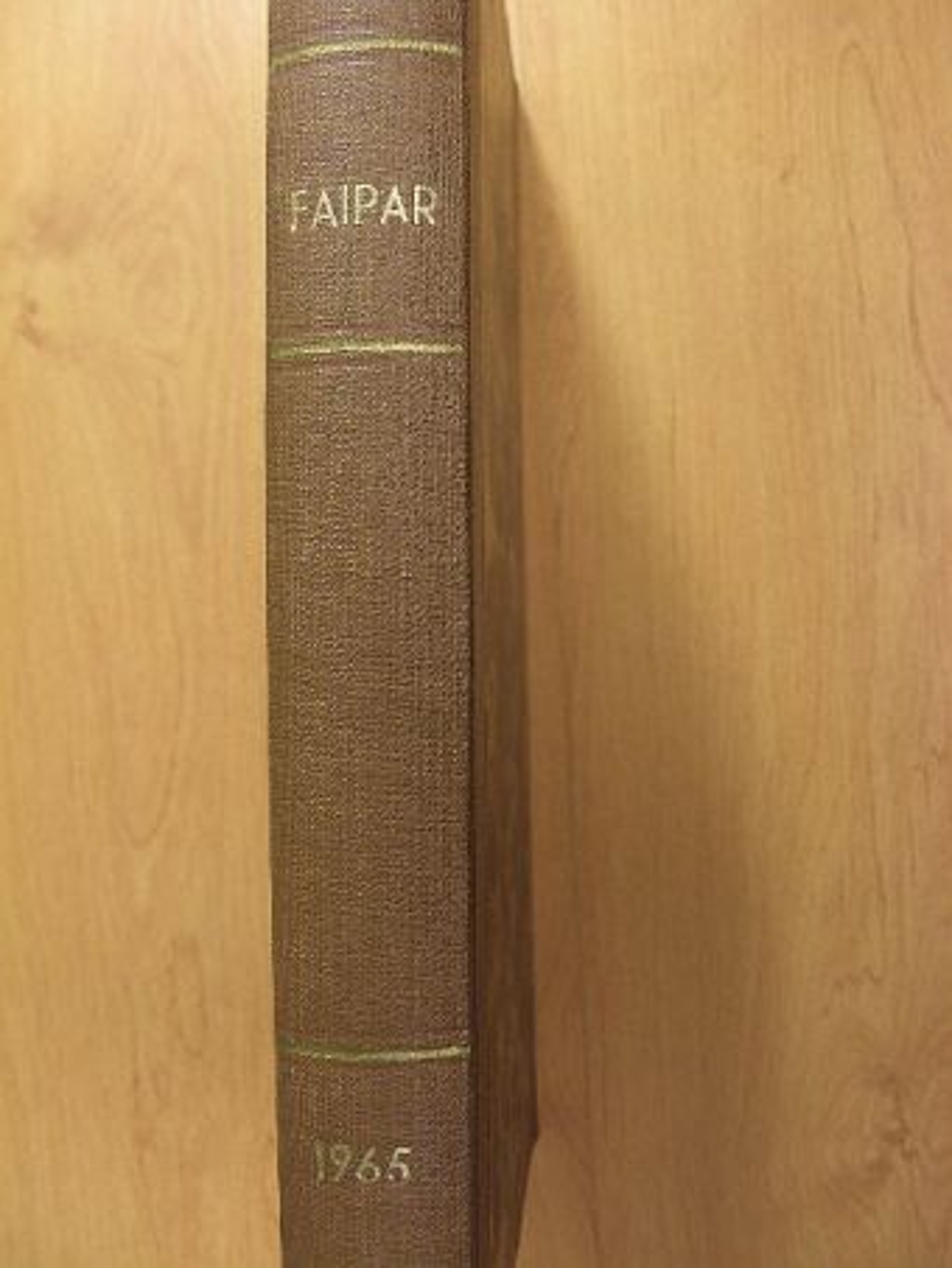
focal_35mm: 41
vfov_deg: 45.8
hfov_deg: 35.2
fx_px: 1503
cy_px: 634
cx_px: 476
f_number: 3.5
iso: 100
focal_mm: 6.8
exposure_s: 1/14
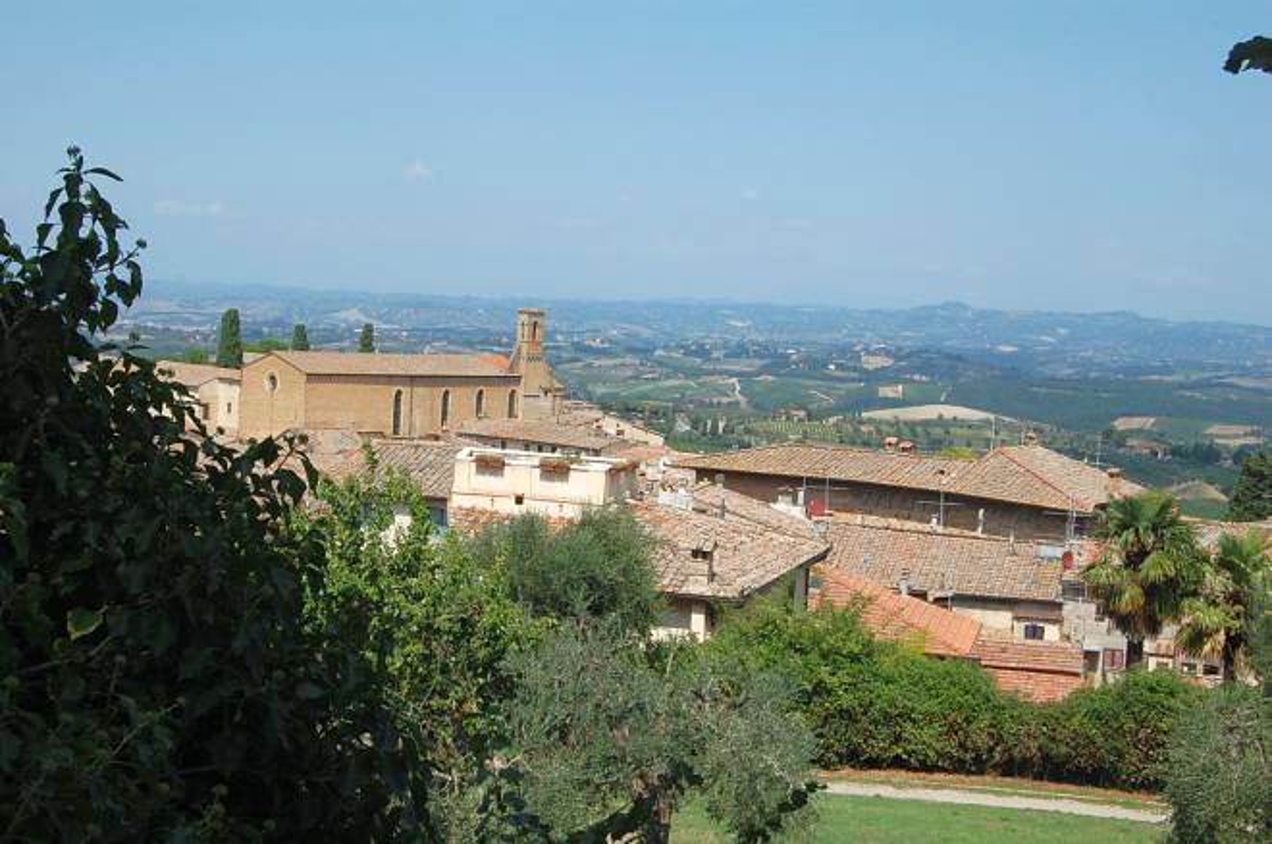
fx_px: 1799
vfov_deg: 26.4
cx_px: 636
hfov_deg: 38.9
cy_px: 422
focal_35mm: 51
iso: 200
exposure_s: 1/320
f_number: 10
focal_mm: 34
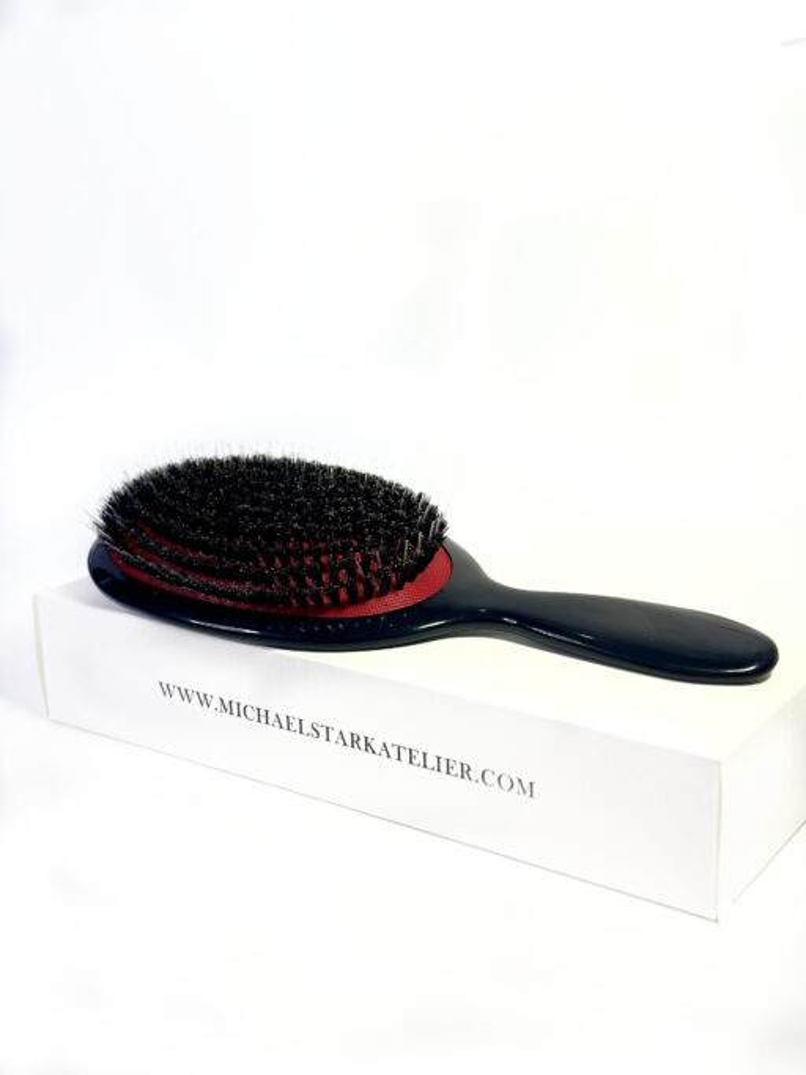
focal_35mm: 48
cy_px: 538
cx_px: 403
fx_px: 1491
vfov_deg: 39.7
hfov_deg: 30.3
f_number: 1.78
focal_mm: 6.86
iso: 80
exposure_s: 1/210
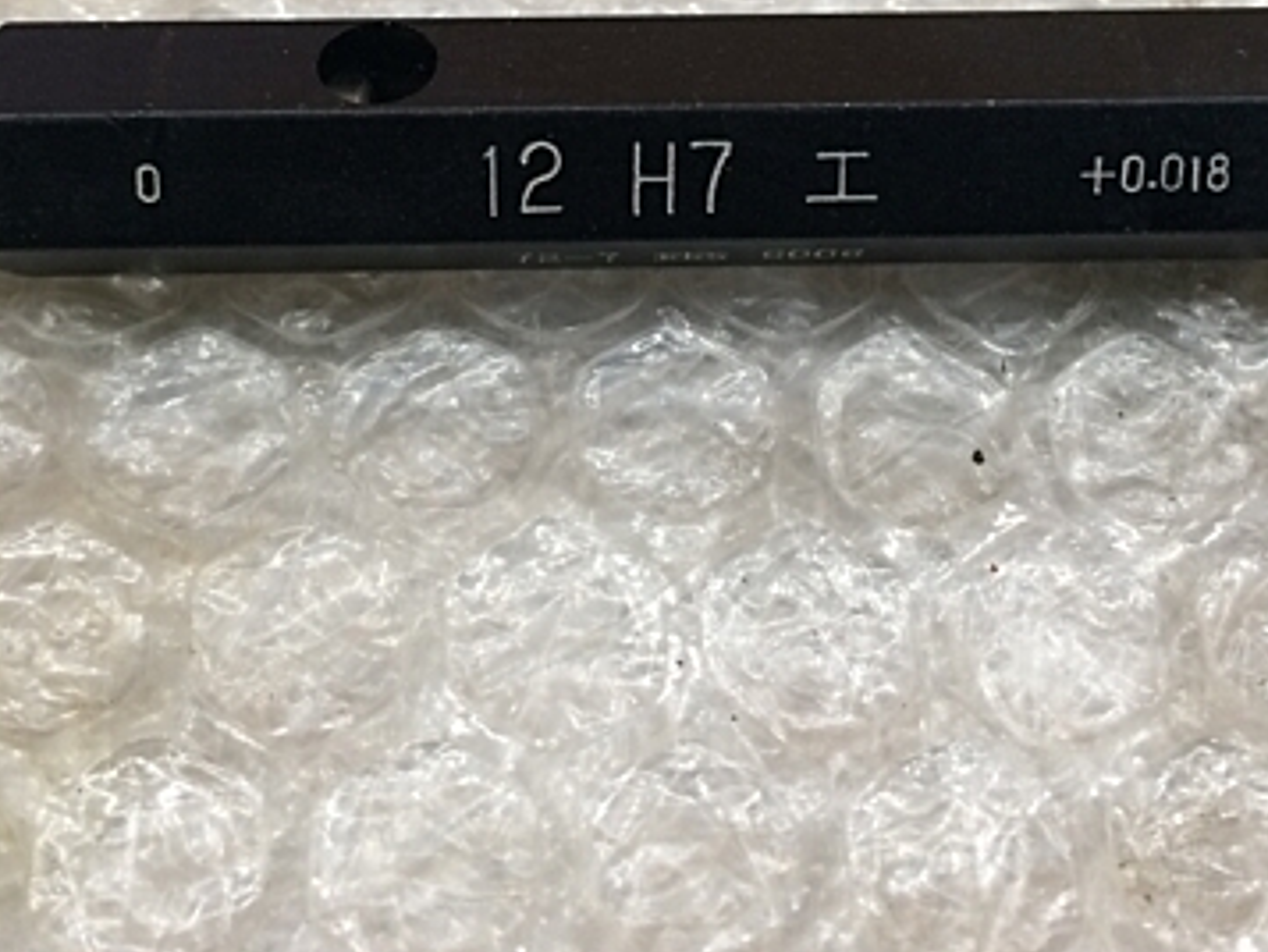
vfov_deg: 27.5
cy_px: 195
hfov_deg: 36.8
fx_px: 1905
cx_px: 636
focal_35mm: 52
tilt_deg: -58.9
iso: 64
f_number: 2.2
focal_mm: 4.15
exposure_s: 1/30
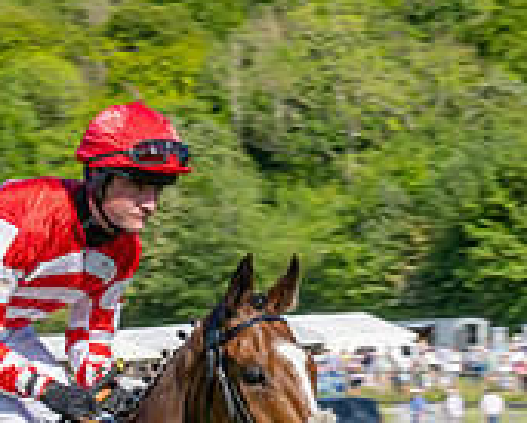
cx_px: -54
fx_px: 4042
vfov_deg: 5.9
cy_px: 503
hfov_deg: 7.4
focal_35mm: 259
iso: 100
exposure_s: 1/160
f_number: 16
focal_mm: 70
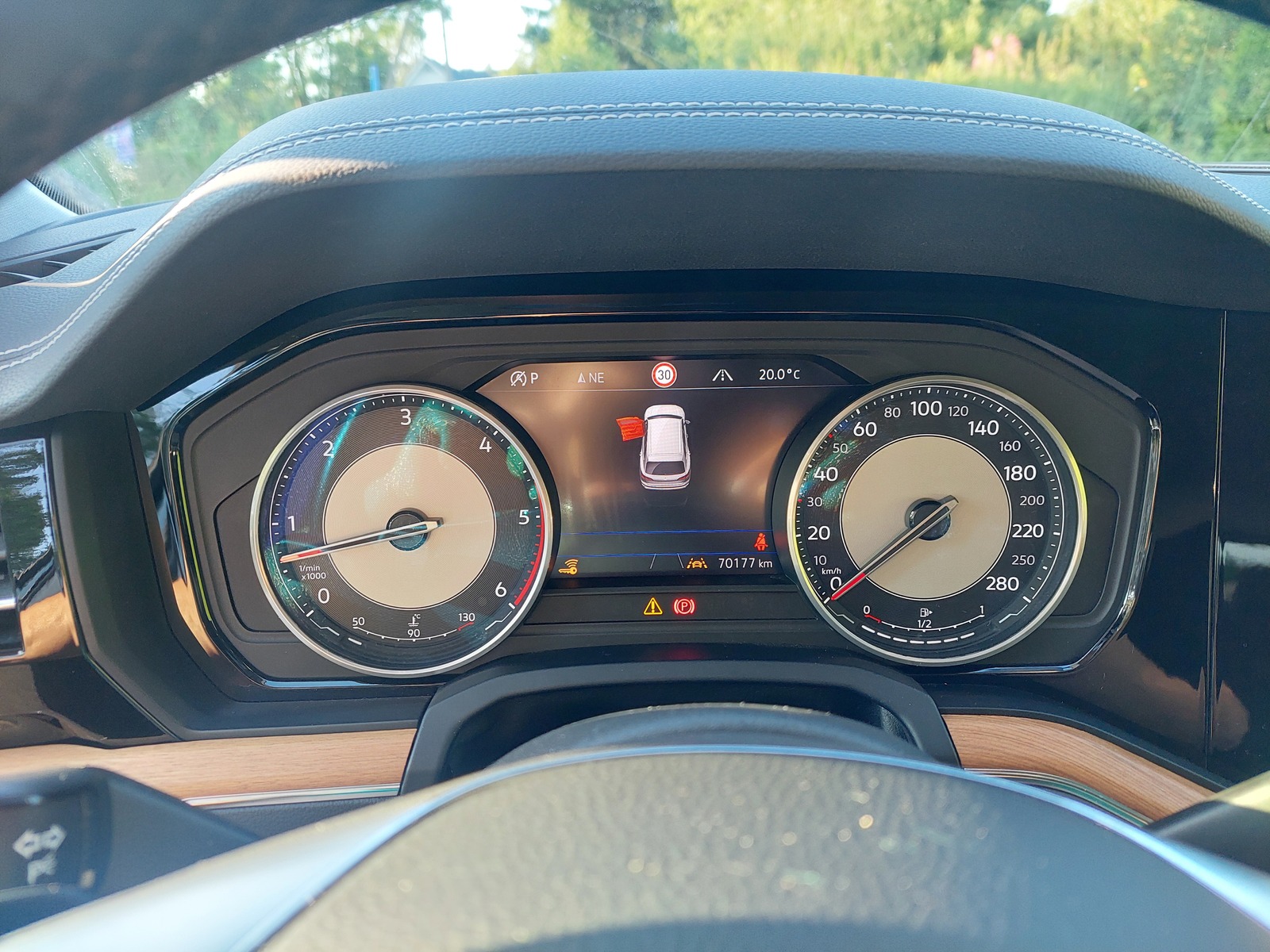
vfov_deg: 56.8
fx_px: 881
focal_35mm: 24
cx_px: 635
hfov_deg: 71.6
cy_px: 476
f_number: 1.8
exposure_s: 1/60
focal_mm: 5.23
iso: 100
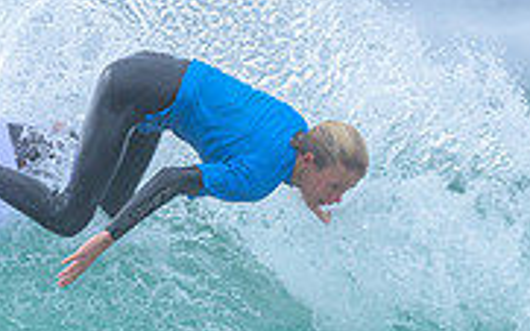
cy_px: 391
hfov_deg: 0.8
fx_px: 37644
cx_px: 161
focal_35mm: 2607
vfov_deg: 0.5
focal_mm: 800
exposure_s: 1/1600
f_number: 6.3
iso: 500
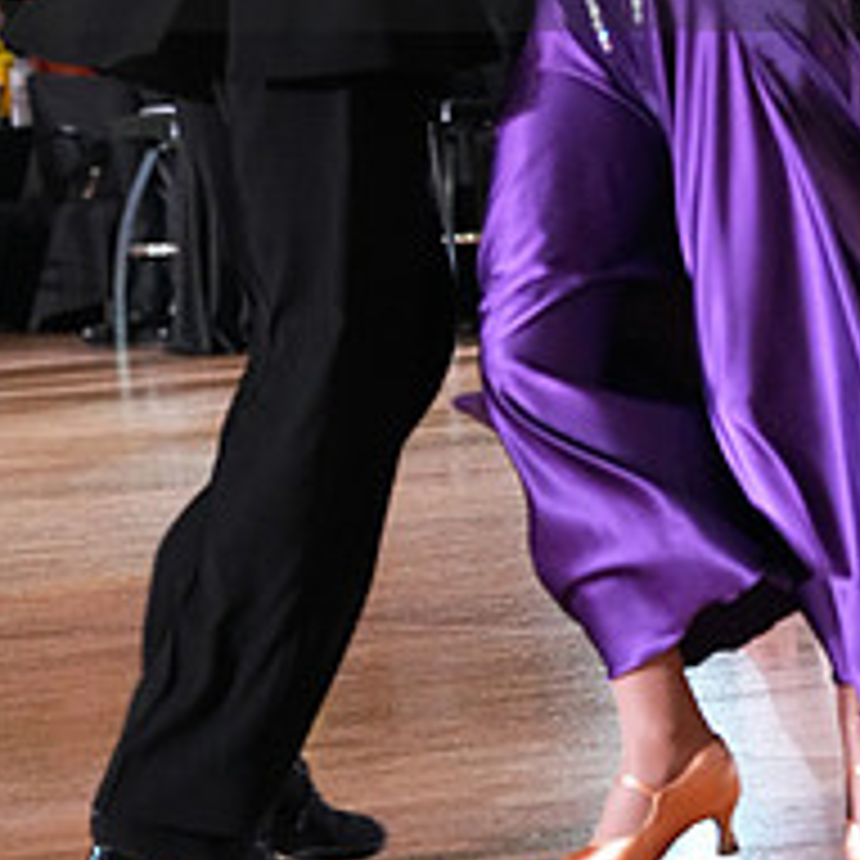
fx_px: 7252
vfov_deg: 6.7
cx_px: 453
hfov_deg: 6.8
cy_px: -117
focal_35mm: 258
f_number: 4
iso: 6400
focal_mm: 100
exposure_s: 1/400
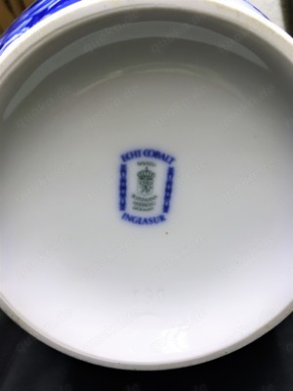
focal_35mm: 29
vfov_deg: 61.7
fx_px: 327
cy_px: 196
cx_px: 146
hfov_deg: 48.2
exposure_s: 1/33
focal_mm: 4.15
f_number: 2.2
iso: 160
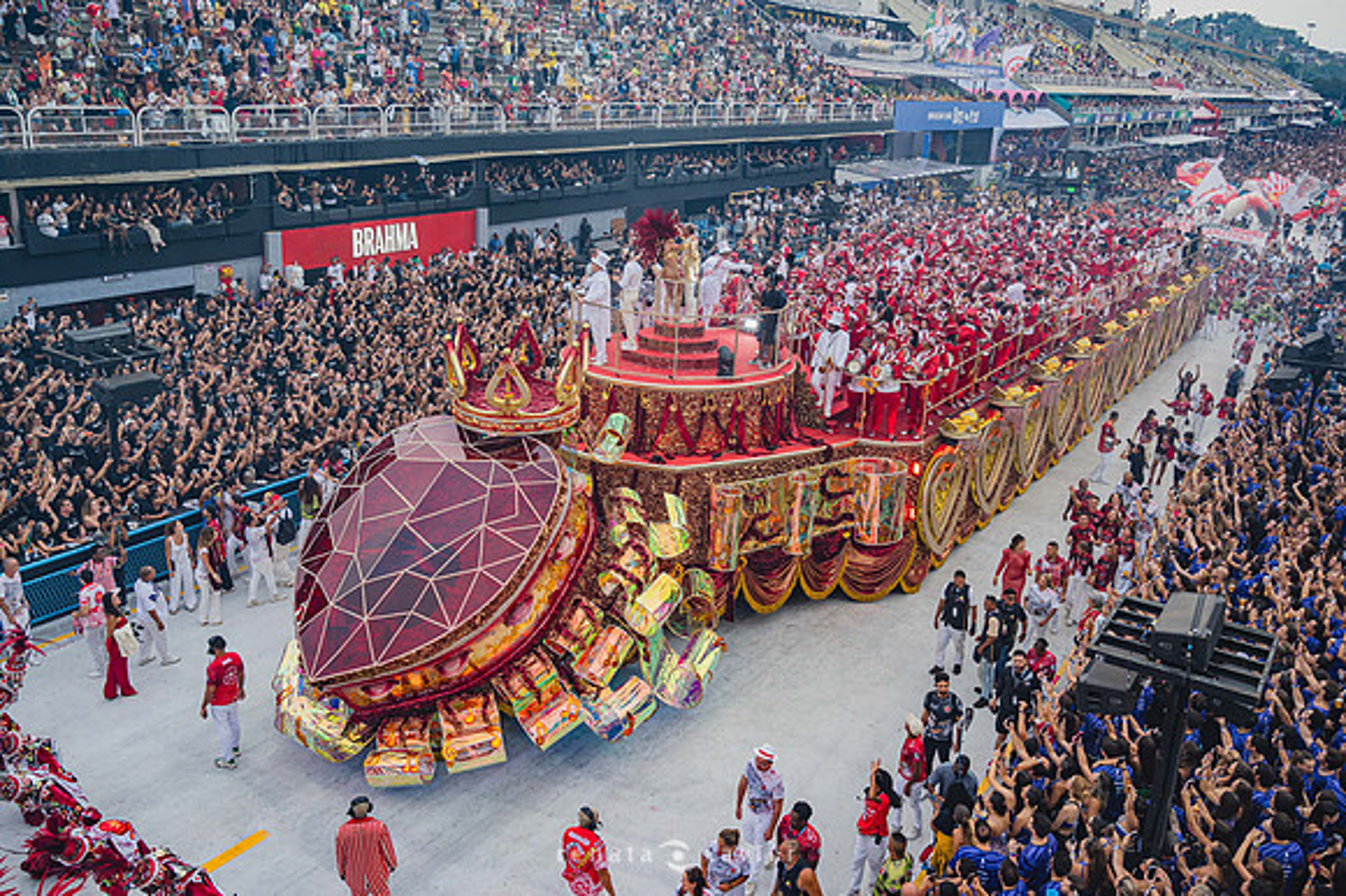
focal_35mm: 30
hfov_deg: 61.1
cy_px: 448
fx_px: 1140
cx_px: 673
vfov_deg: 42.9
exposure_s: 1/1000
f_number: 5
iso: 800
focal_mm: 30.5
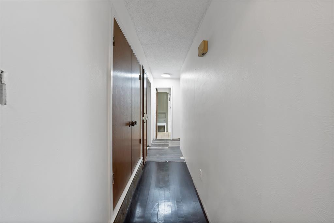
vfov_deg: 90.1
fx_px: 111
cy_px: 112
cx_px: 167
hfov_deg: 112.6
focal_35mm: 12
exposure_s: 1/1.67
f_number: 9
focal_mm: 12
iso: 640
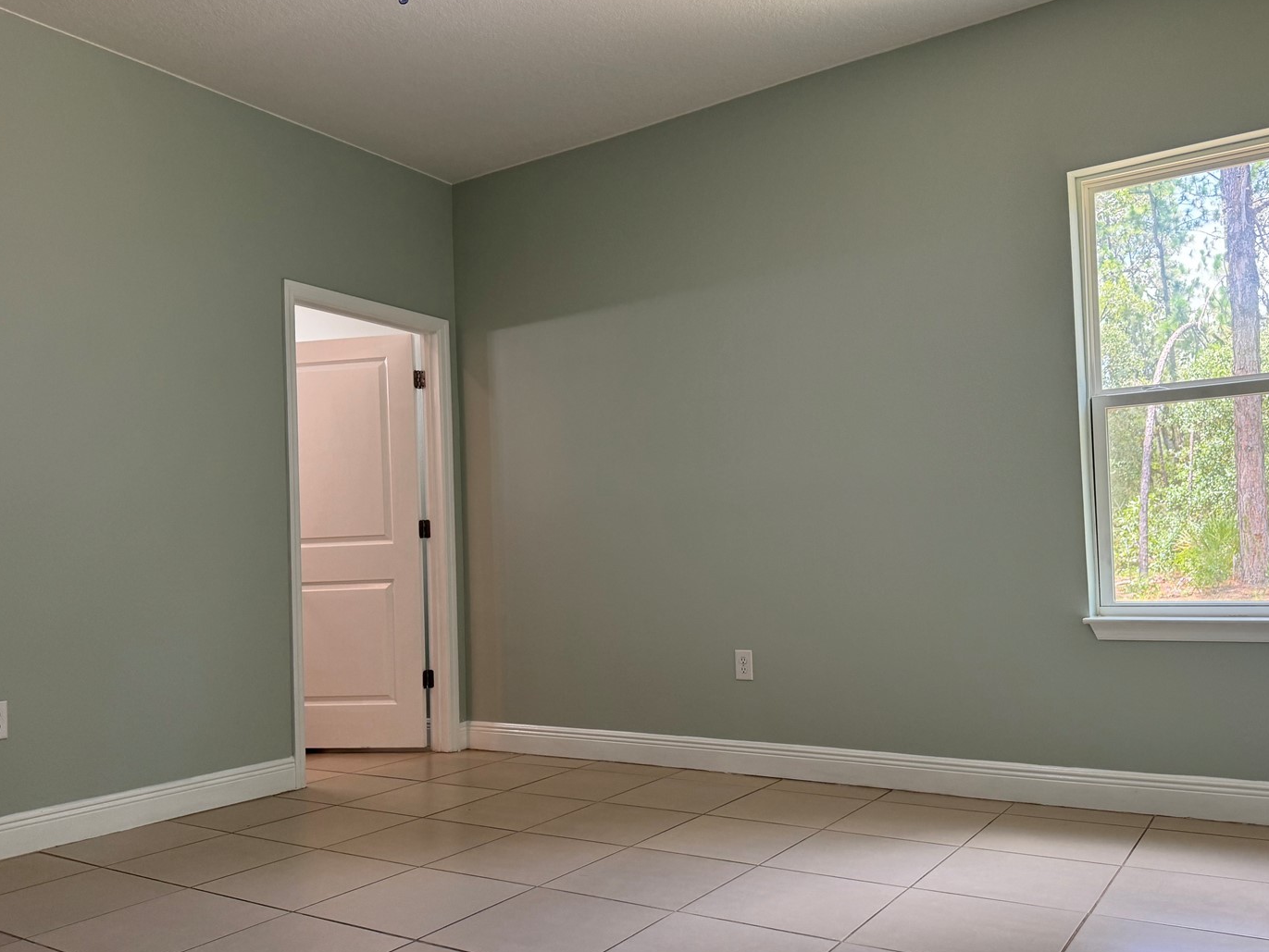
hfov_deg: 63.4
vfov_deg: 49.7
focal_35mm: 28
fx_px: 1027
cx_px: 672
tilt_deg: +2.2
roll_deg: +2.0
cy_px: 528
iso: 125
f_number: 1.78
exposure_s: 1/120
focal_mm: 6.76
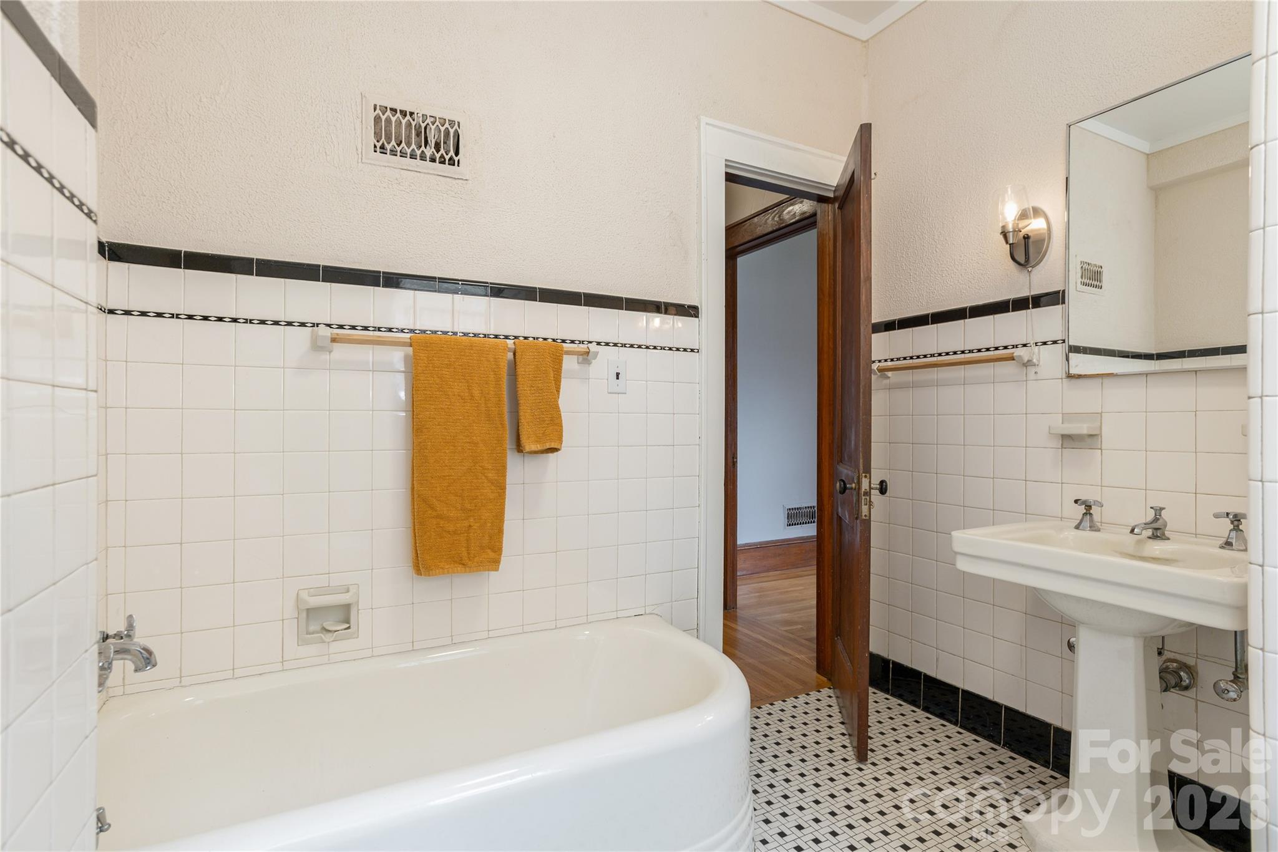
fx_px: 604
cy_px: 426
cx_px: 639
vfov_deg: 70.5
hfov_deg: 93.3
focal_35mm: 17
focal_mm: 17
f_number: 7.1
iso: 320
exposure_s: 1/80
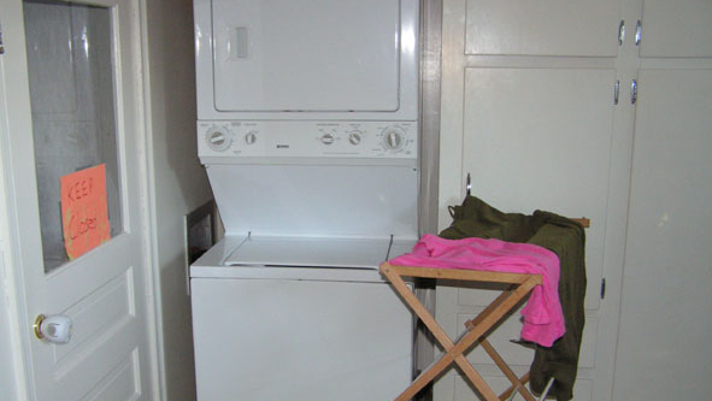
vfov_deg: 28.3
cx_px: 352
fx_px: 793
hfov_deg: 48.3
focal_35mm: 42
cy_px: 237
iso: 200
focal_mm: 6.3
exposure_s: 1/40
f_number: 2.8
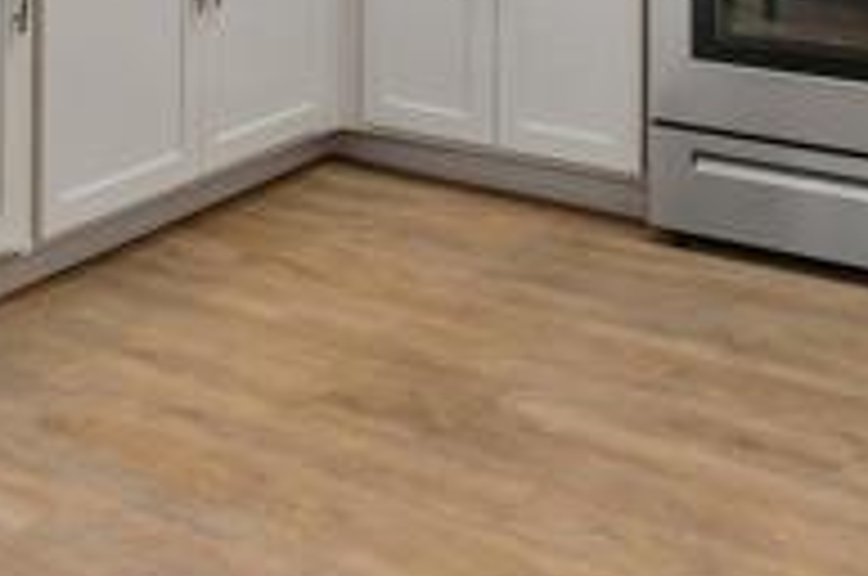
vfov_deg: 17.6
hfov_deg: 27.9
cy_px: -302
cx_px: 49
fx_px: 1661
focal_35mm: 69
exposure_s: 1/25
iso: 400
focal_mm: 13
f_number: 13
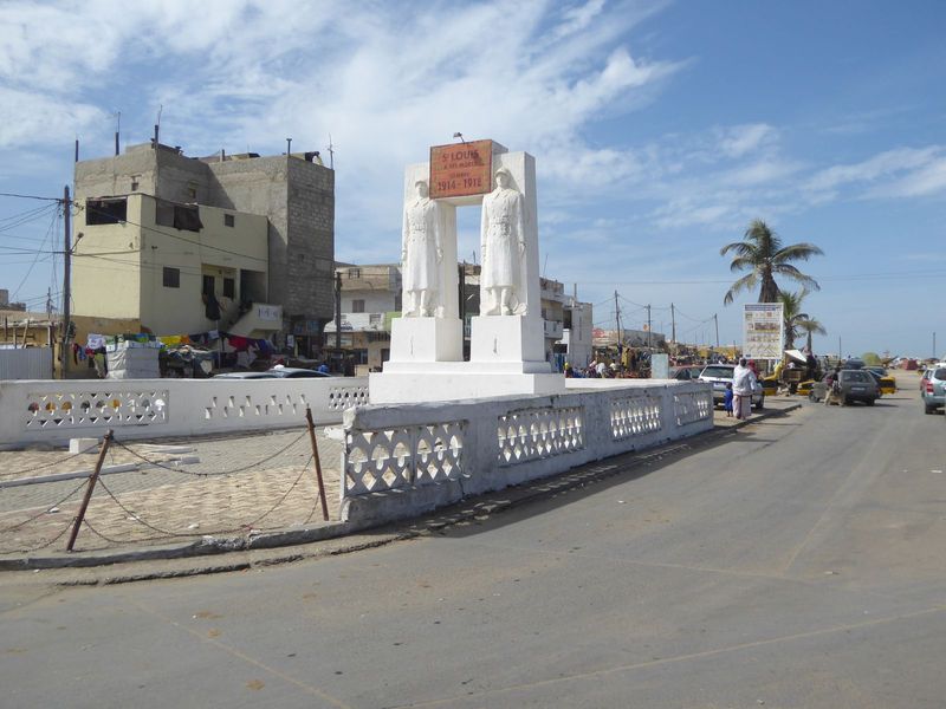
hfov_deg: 56.8
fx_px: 875
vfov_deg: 44.2
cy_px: 354
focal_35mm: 32
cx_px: 473
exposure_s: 1/1000
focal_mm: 5.4
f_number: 3.5
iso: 80
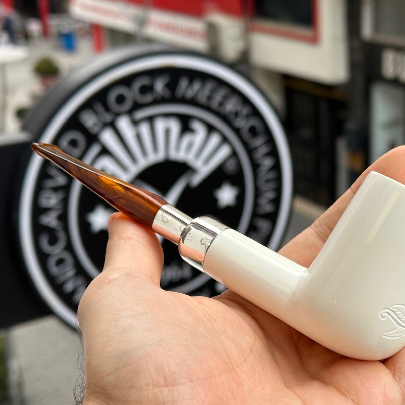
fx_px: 887
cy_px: 220
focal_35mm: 67
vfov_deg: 25.7
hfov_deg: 25.6
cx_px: 271
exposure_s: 1/699
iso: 64
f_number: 1.78
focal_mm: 6.86
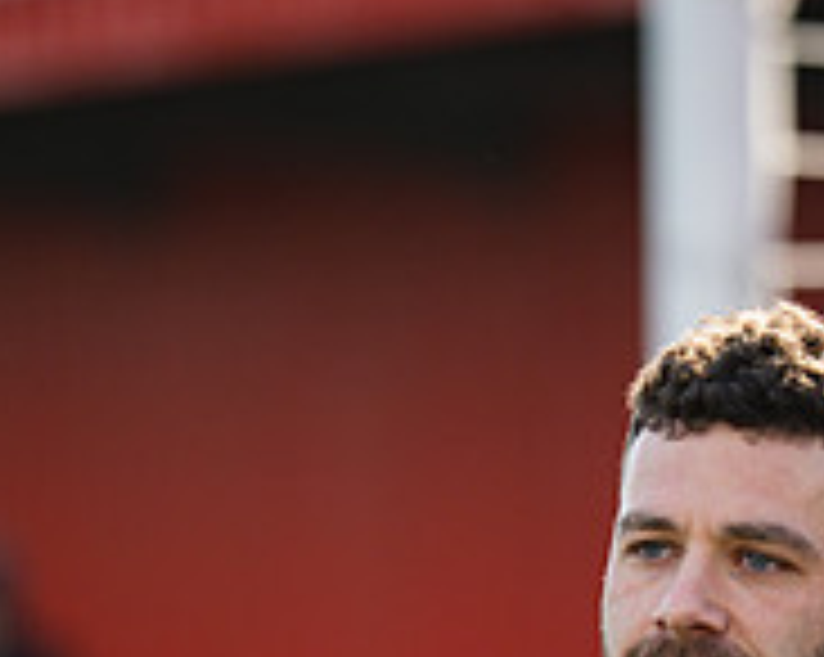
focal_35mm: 469
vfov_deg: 3.3
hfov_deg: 4.1
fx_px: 11425
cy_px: 780
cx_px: 464
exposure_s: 1/2500
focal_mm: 135
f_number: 1.8
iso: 160
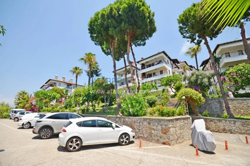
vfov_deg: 77.3
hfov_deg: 100.4
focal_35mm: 15
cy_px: 83
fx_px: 104
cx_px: 125
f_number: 9
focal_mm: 10
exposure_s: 1/250
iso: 100
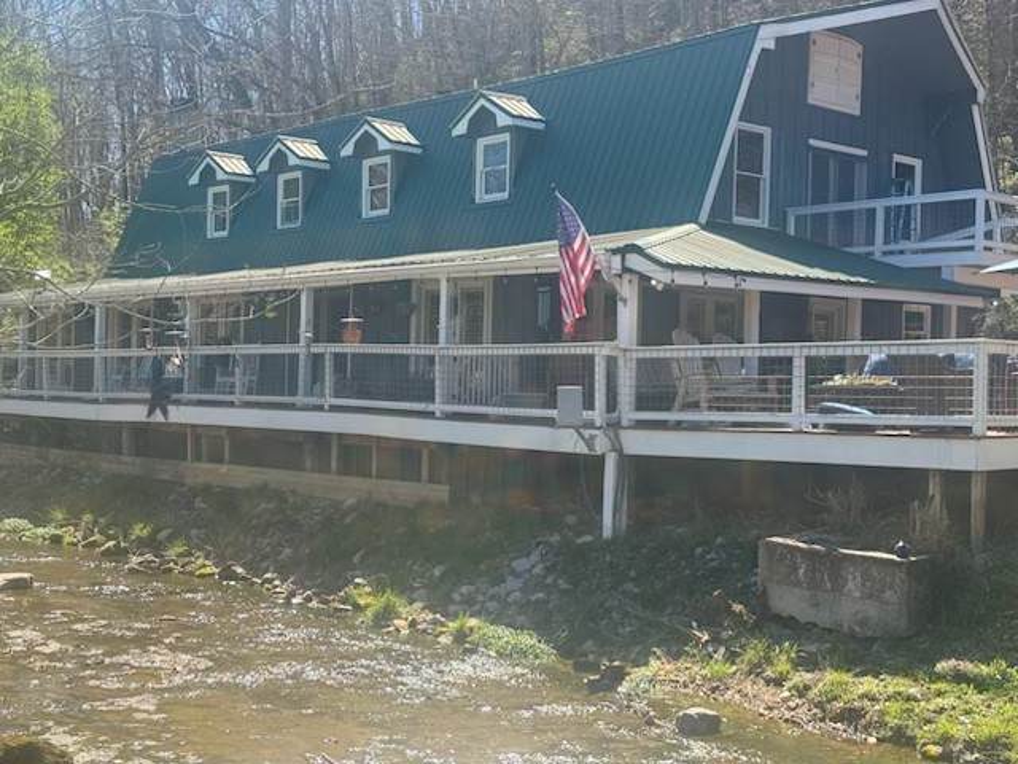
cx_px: 509
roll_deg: -1.6
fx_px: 1412
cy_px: 382
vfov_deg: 30.3
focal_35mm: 48
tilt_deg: +0.5
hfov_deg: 39.7
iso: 64
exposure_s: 1/1795
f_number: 1.78
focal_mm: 6.76
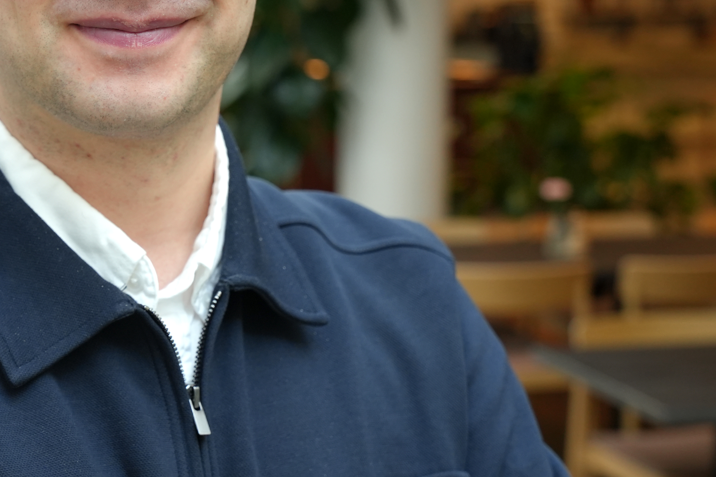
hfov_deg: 20.8
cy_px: 116
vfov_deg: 14.0
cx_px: 167
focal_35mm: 97
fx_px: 1936
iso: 800
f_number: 4
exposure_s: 1/160
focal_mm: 43.6
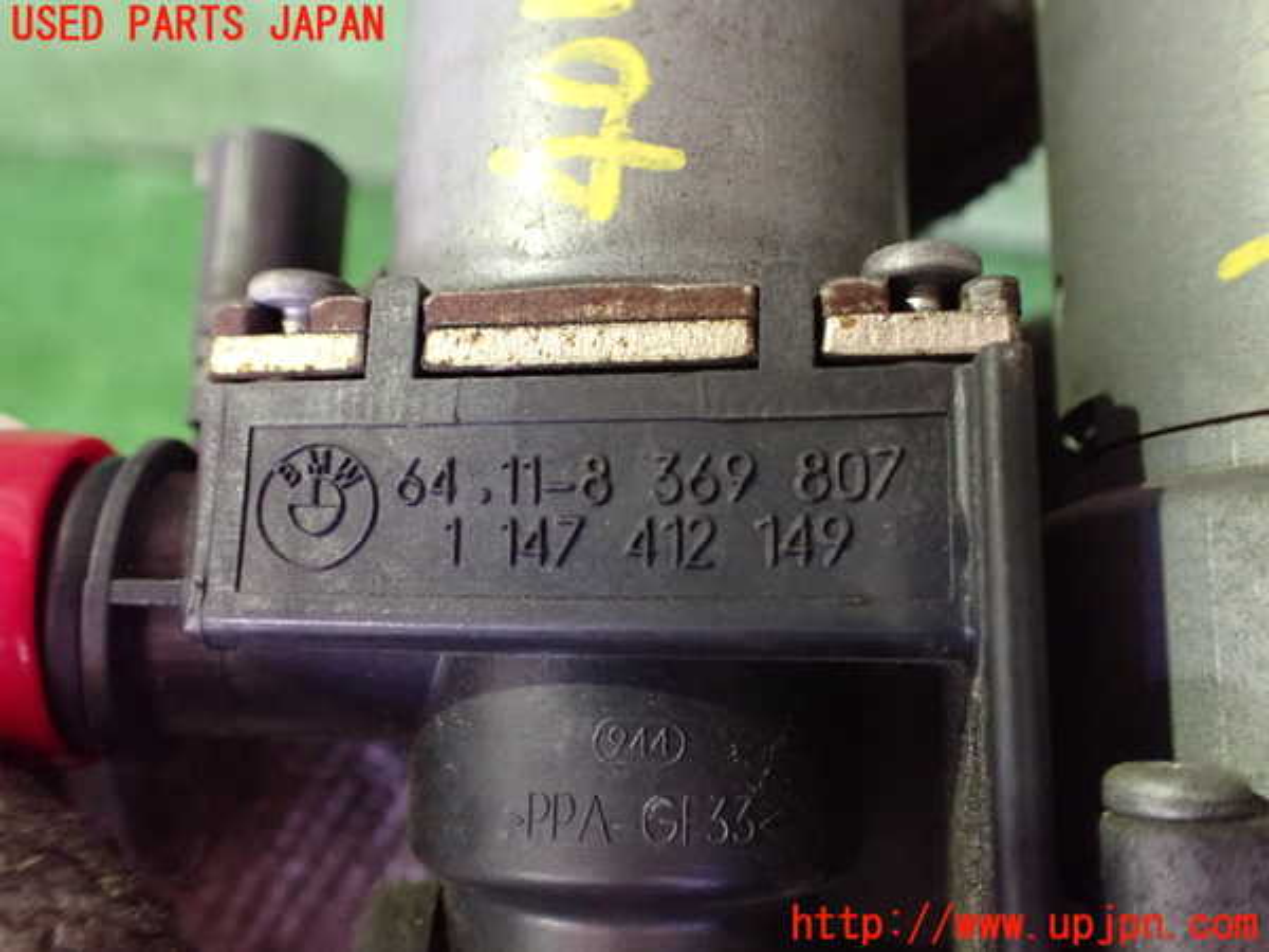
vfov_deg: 46.8
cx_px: 634
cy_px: 476
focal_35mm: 30
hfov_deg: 60.0
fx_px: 1100
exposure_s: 1/30
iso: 1250
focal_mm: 5.4
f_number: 2.3
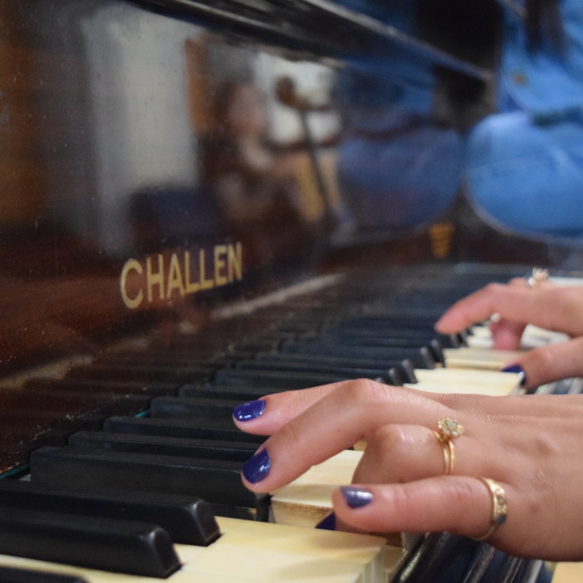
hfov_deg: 29.7
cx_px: 295
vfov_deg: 29.7
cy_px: 287
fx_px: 1101
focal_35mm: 58
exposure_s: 1/25
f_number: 4
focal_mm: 25
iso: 6400
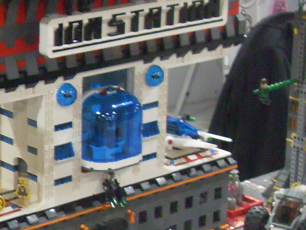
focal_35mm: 130
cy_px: 241
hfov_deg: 15.2
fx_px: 1149
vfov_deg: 11.3
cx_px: 153
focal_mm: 6.3
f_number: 2.8
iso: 200
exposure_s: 1/10
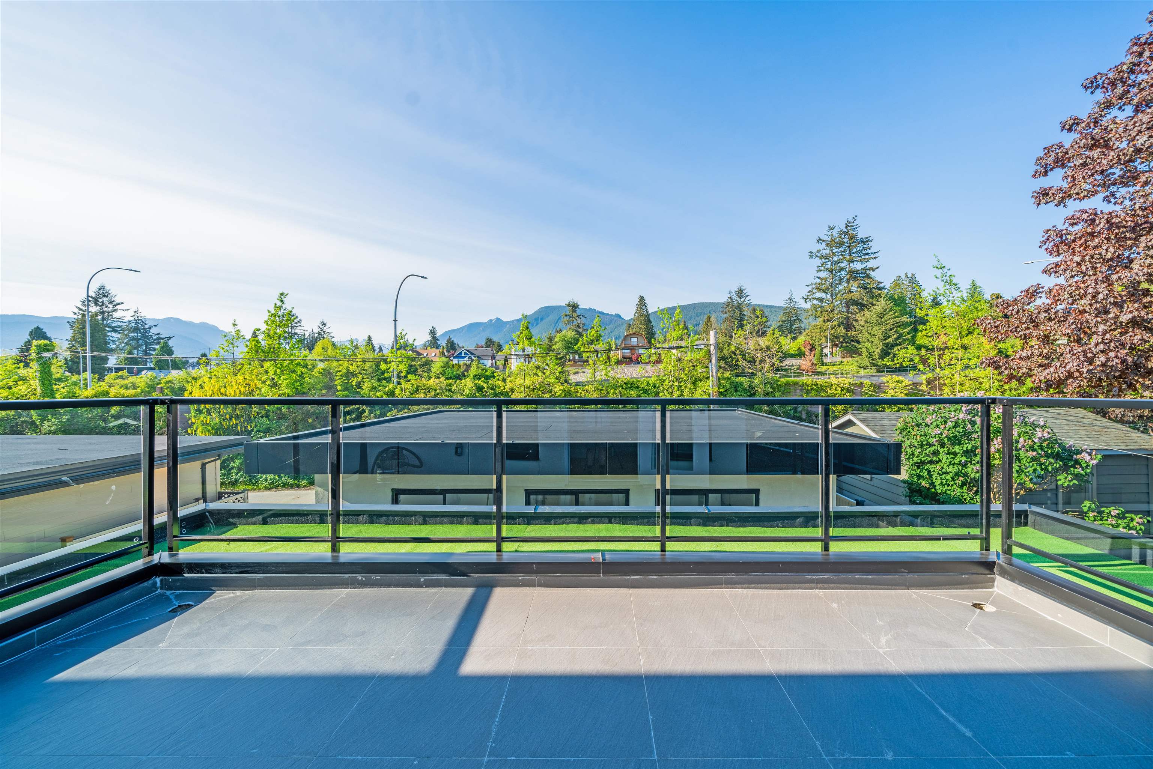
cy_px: 384
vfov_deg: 90.0
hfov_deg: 112.6
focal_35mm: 12
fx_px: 384
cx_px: 576
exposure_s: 1/1600
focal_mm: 12
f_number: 6.3
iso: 100
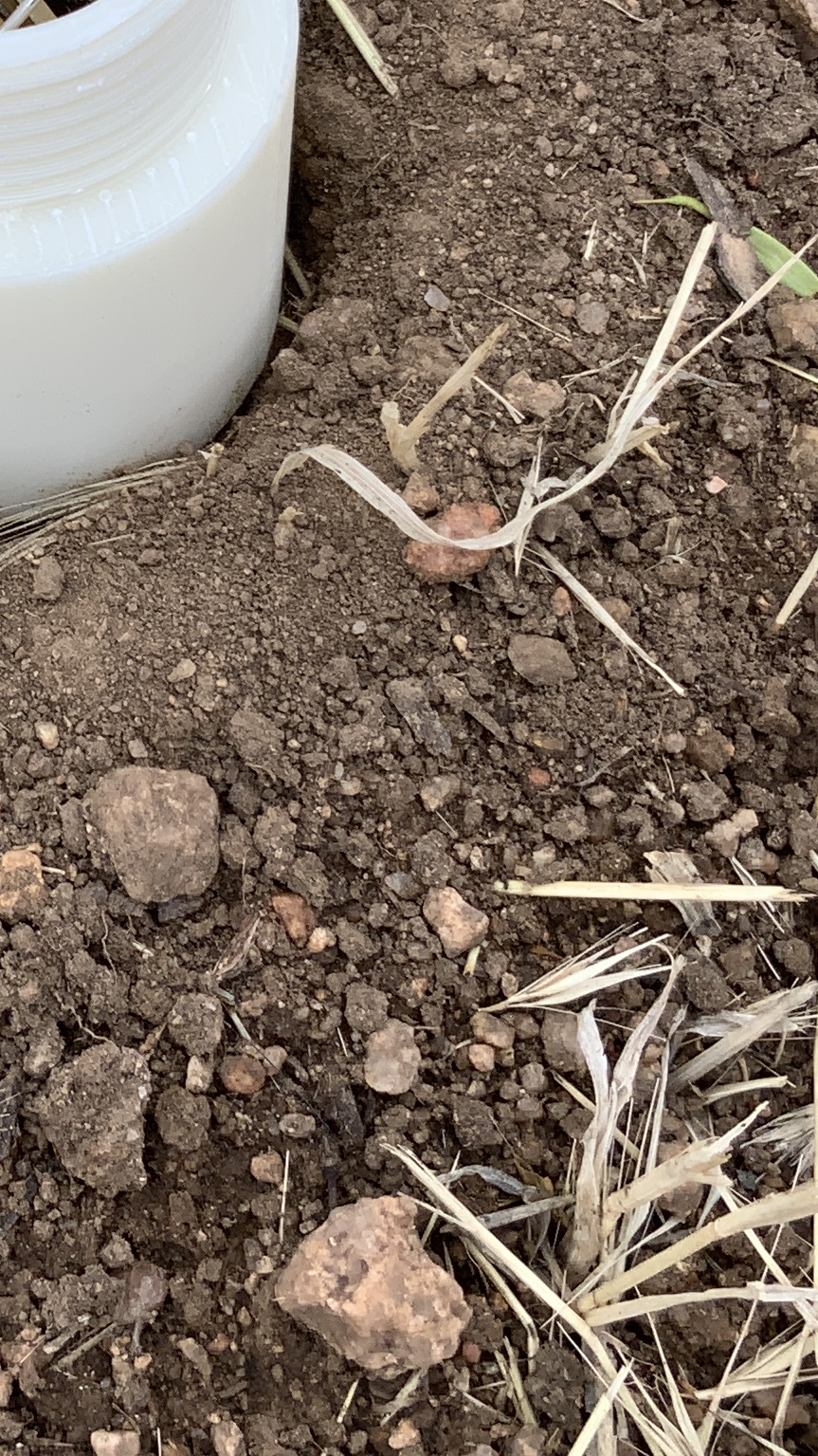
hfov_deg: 14.2
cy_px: 213
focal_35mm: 83
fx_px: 3202
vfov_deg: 25.0
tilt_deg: -63.7
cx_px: -100
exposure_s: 1/400
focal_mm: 3
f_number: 1.8
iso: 16
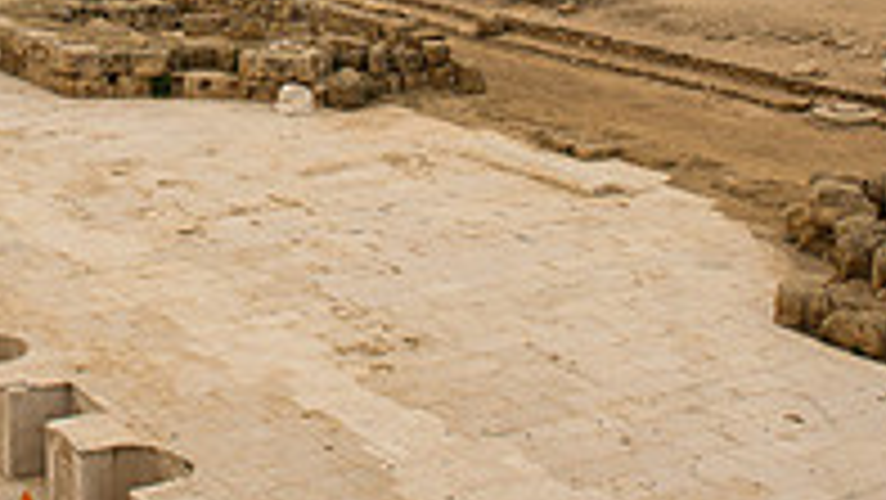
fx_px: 1739
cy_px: -245
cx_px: 171
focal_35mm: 74
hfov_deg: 28.0
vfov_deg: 15.1
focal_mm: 24
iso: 100
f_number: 3.5
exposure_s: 1/640
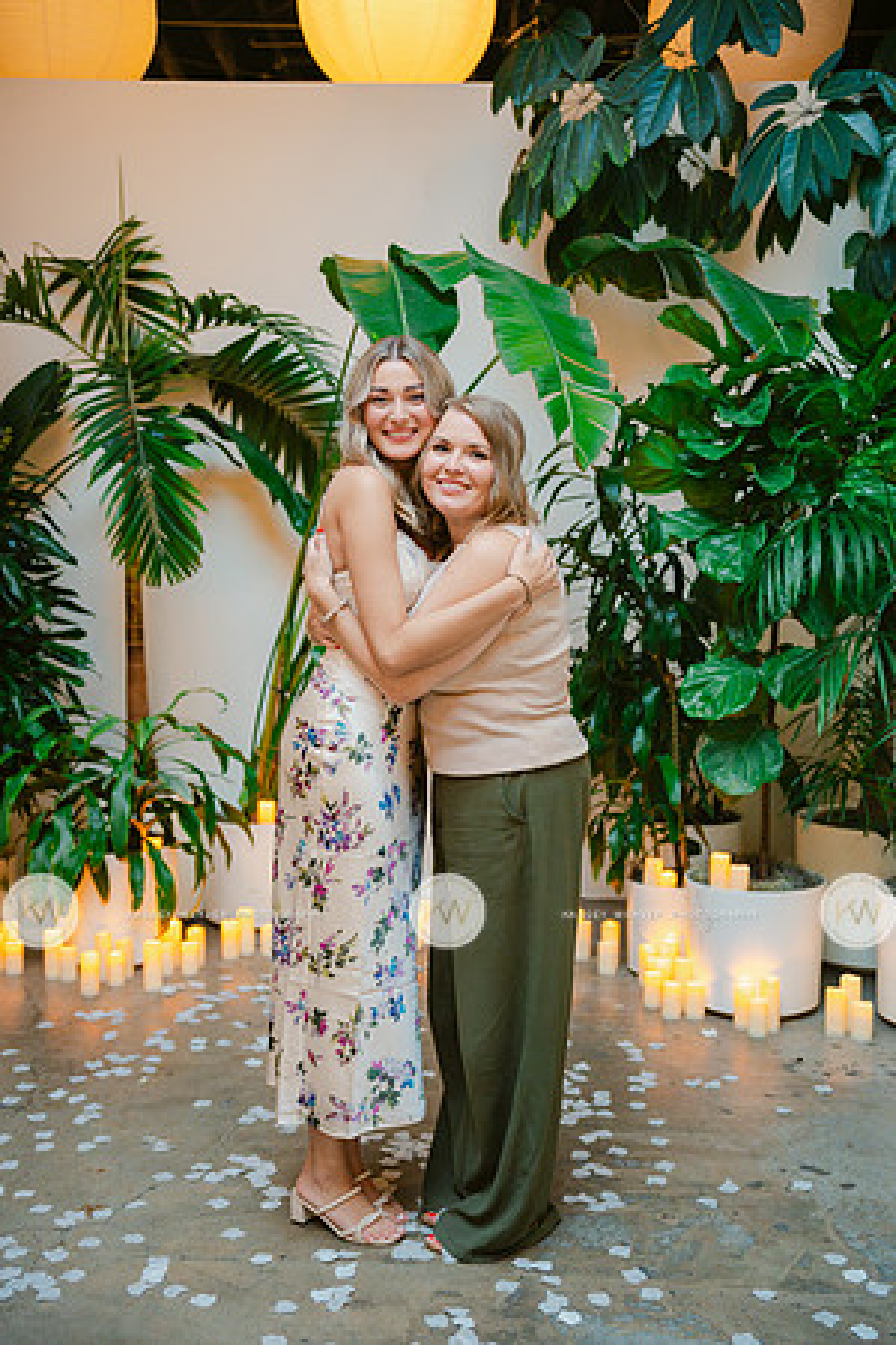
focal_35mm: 41
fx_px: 1538
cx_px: 448
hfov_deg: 32.5
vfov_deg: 47.2
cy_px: 672
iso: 1250
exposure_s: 1/250
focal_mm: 41.2
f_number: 2.8
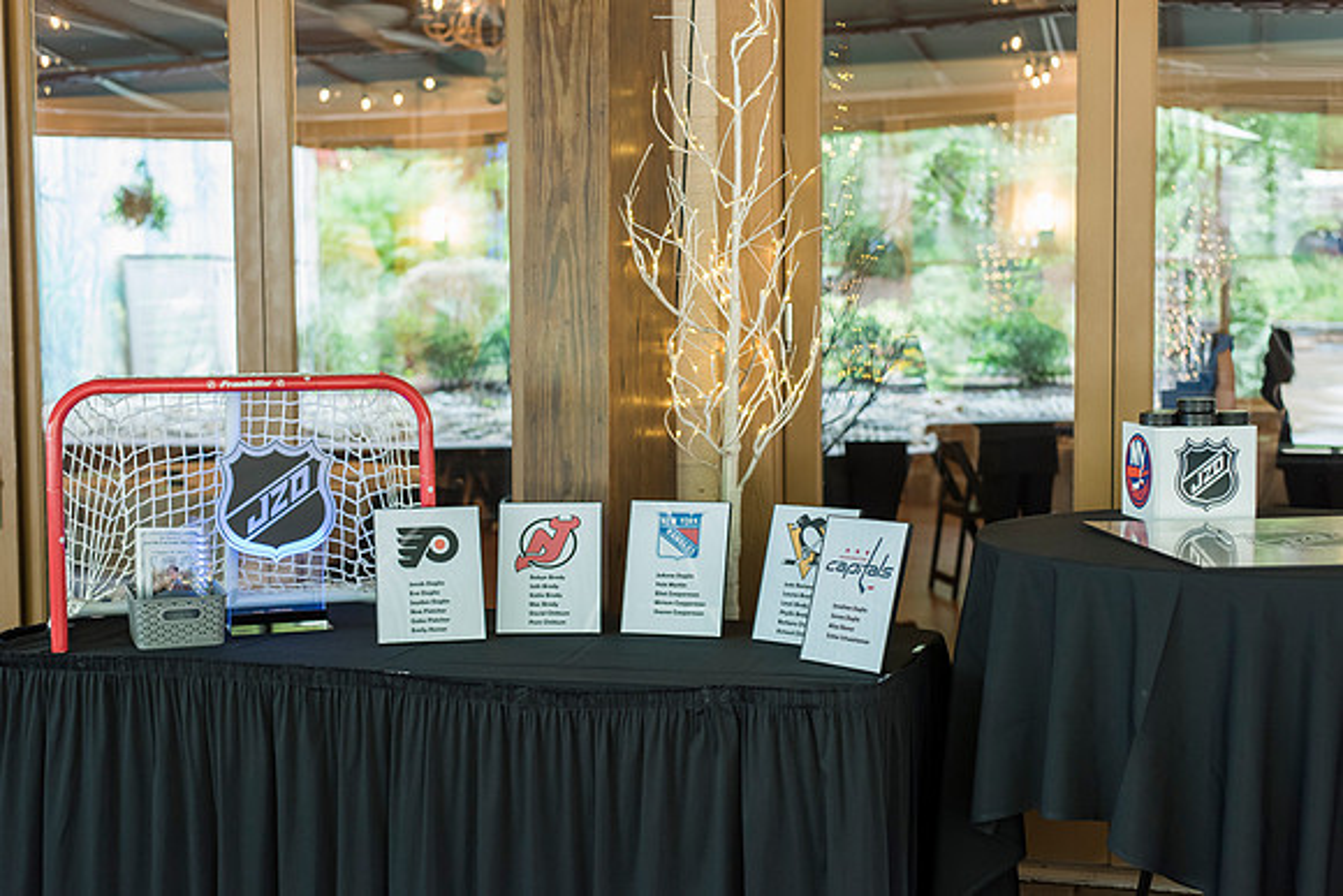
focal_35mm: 50
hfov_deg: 39.6
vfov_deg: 27.0
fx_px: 1866
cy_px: 448
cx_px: 672
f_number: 2.8
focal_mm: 50
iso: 1250
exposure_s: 1/100
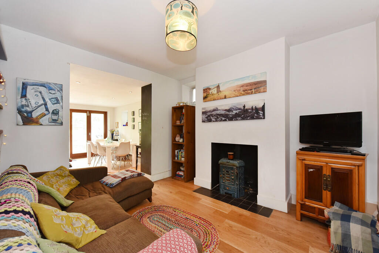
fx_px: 147
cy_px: 126
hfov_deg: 104.2
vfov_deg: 81.3
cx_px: 190
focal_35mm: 14
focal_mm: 14
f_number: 8
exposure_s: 1/15
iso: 400
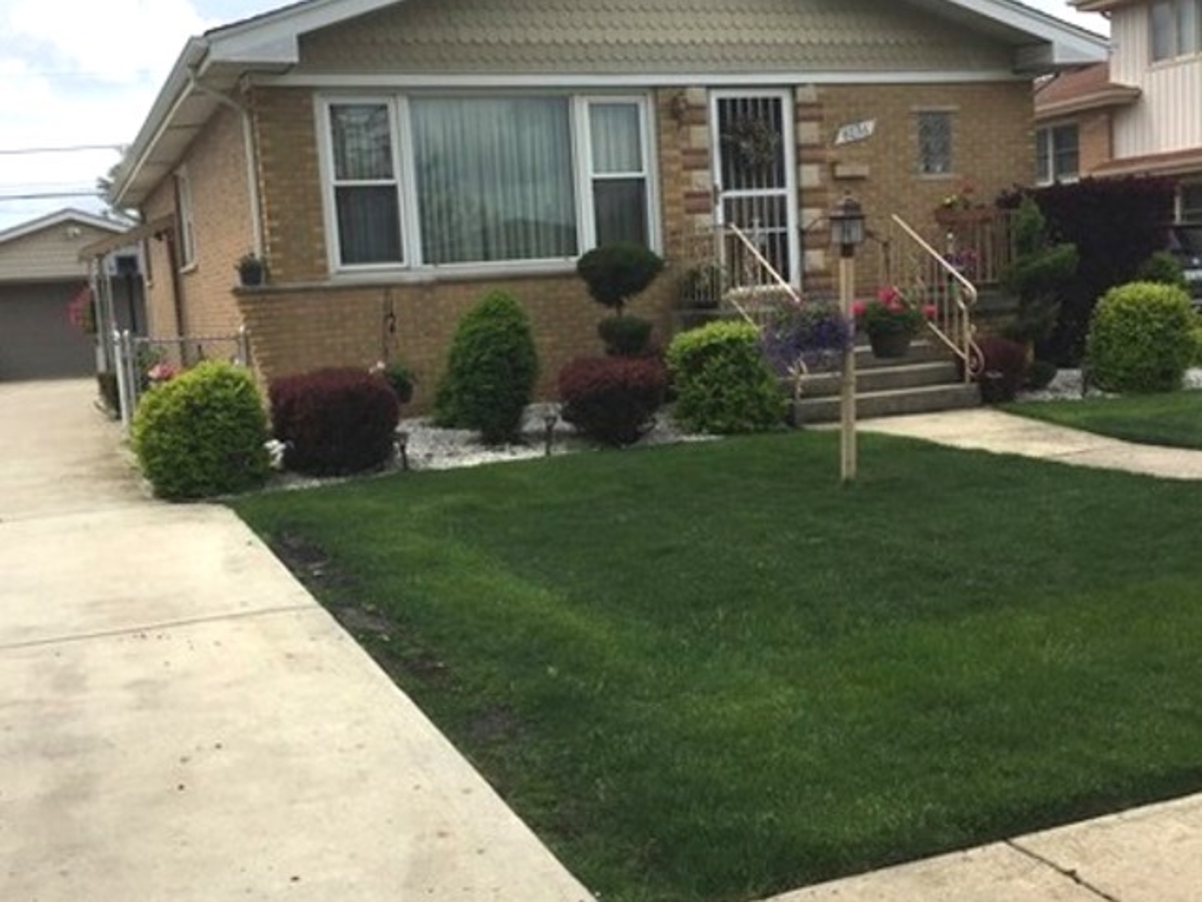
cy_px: 451
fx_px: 1007
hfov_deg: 61.7
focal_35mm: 29
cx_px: 601
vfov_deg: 48.2
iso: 32
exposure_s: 1/3300
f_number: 2.2
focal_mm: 4.15
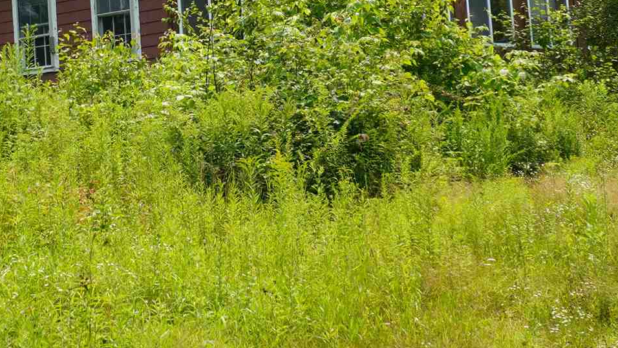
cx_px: 142
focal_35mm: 101
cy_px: -24
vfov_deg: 11.8
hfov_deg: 20.9
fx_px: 1655
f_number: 10
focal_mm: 20
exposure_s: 1/160
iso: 100
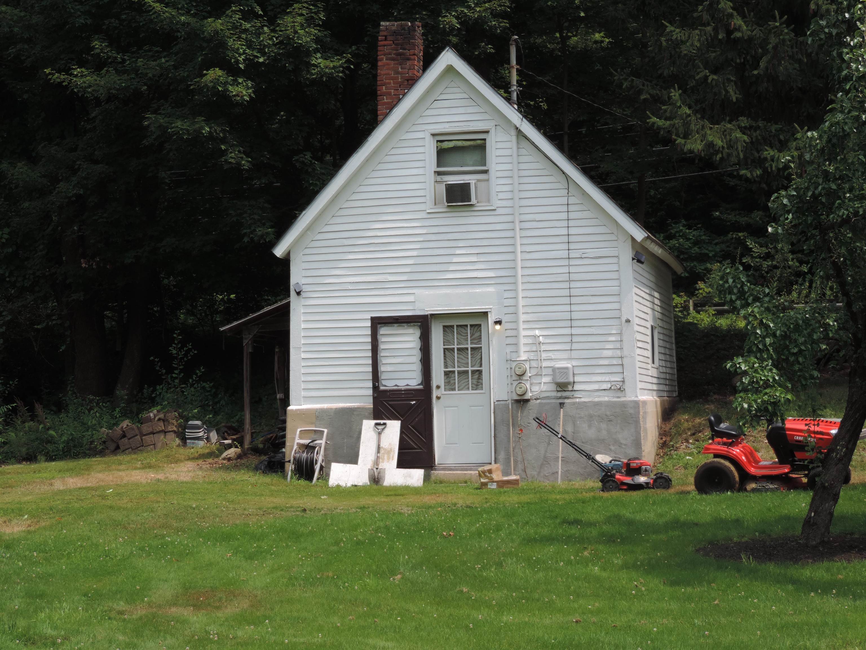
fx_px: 1751
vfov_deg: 21.0
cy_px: 325
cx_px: 433
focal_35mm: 70
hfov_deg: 27.8
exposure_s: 1/640
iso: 80
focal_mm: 12.4
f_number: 3.9
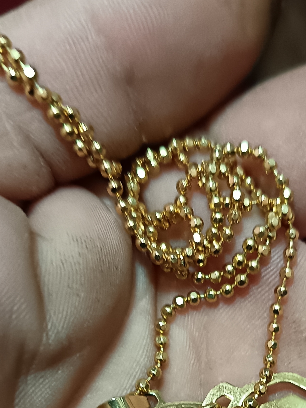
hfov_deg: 25.5
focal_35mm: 57
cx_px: 215
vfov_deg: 31.7
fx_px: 672
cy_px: 389
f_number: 1.75
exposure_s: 1/25
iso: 2748
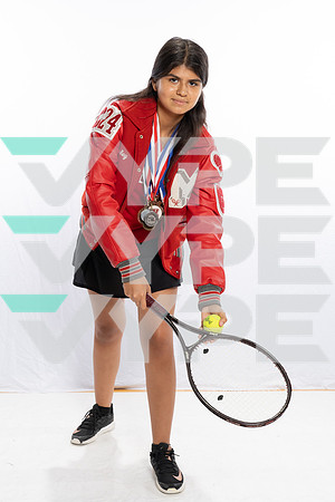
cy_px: 251
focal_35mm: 55
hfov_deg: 24.6
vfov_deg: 36.2
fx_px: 768
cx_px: 168
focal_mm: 55
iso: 1250
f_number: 11
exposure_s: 1/250
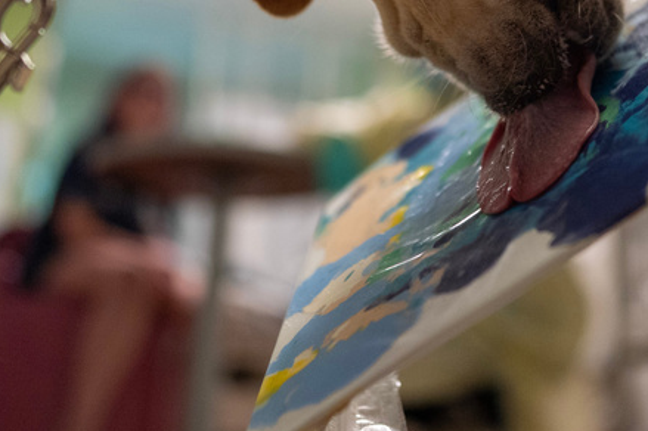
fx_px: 1007
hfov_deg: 35.2
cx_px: 453
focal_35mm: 56
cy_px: -28
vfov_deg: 22.9
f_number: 1.4
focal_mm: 24
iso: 2000
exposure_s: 1/640
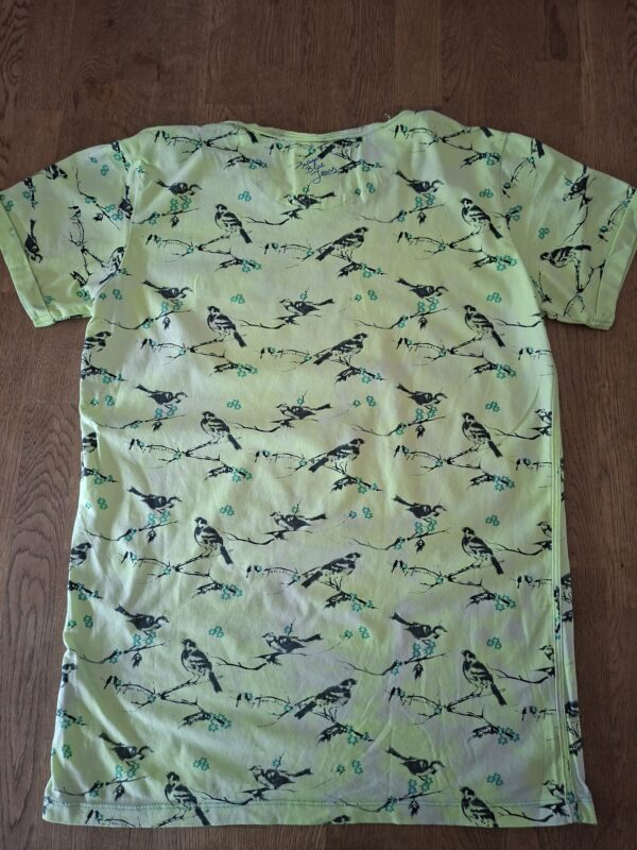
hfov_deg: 58.9
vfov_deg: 73.9
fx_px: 564
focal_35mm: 23
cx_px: 318
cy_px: 425
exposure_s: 1/50
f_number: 1.8
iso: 250
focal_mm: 5.54
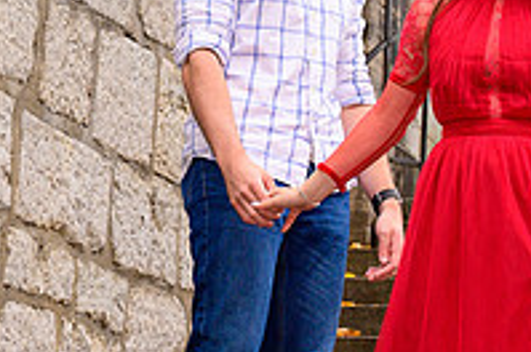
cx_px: 522
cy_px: 219
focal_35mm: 209
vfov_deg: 6.5
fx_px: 3078
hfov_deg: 9.8
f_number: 4.5
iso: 400
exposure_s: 1/400
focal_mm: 60
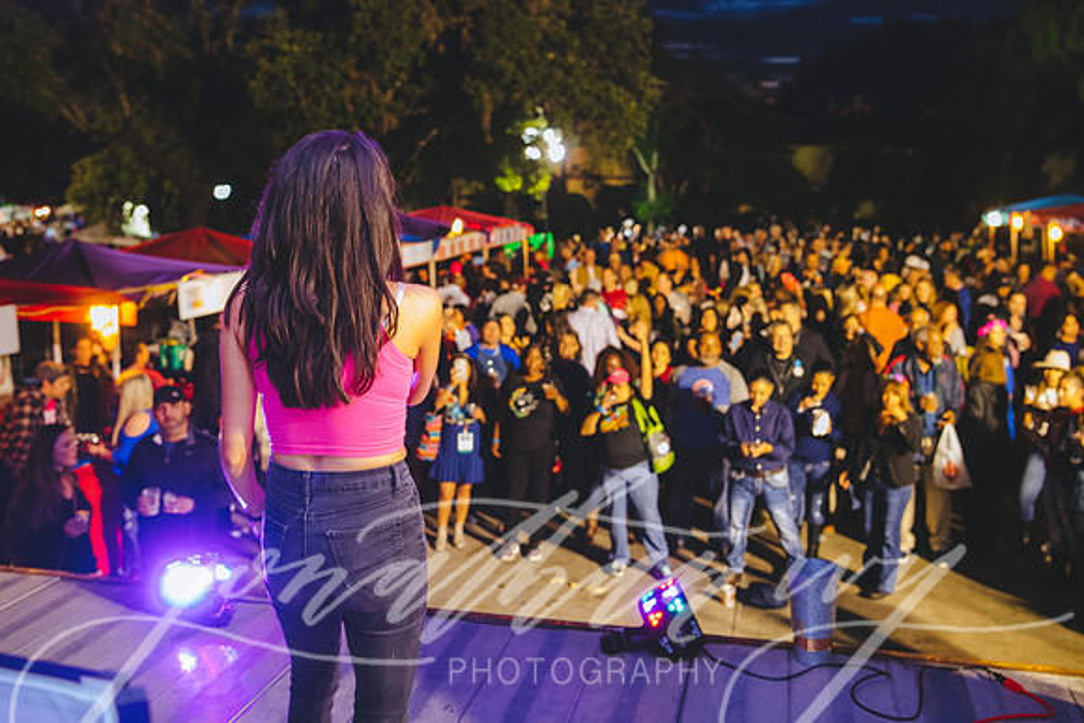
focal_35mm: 37
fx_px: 1108
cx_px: 549
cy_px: 280
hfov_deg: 52.1
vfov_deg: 36.0
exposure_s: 1/80
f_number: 3.5
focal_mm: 30
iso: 2000
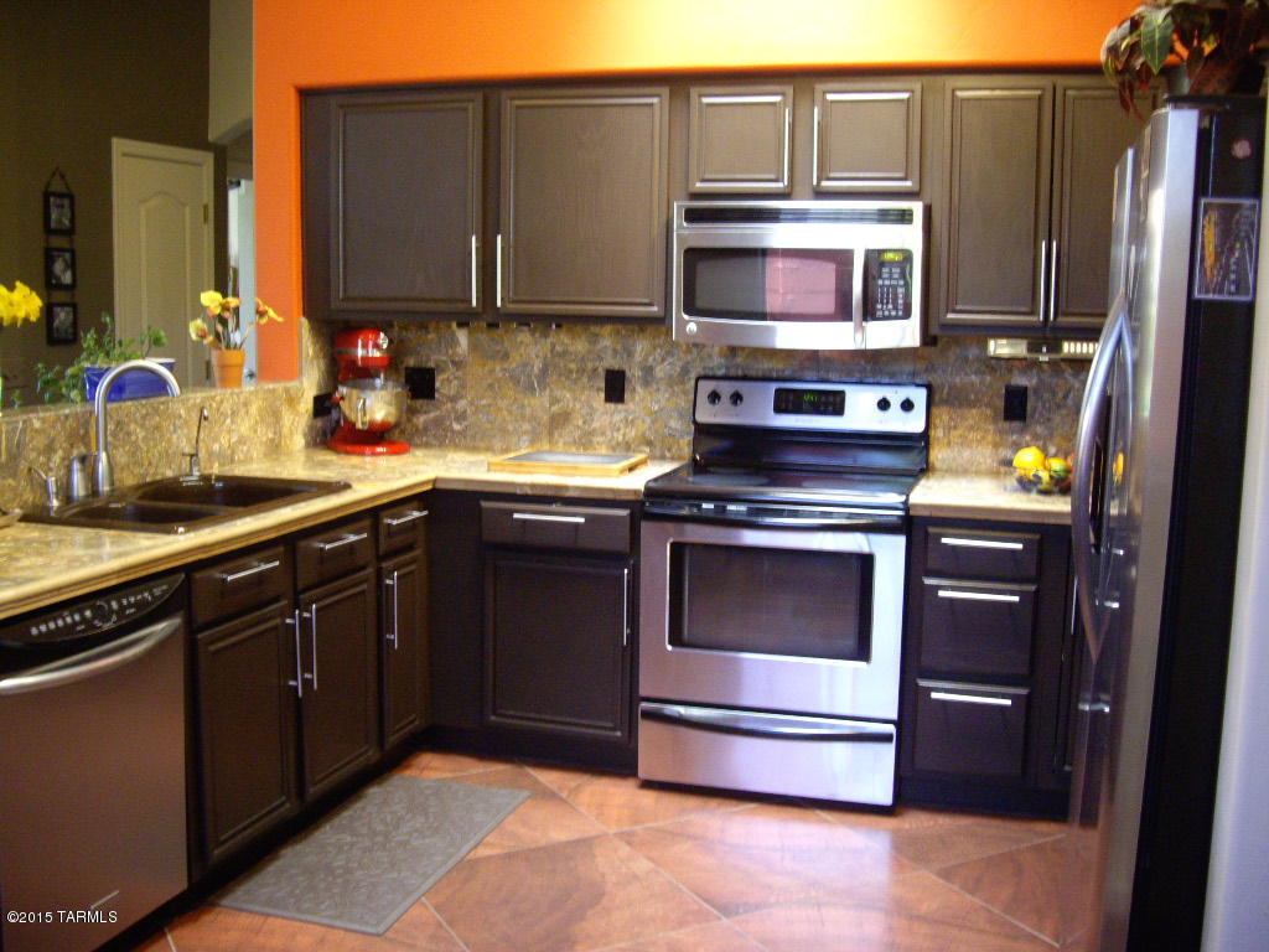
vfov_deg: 37.7
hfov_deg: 49.0
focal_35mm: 38
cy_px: 476
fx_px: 1393
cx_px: 634
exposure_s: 1/20
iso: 400
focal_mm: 7.9
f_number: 2.8
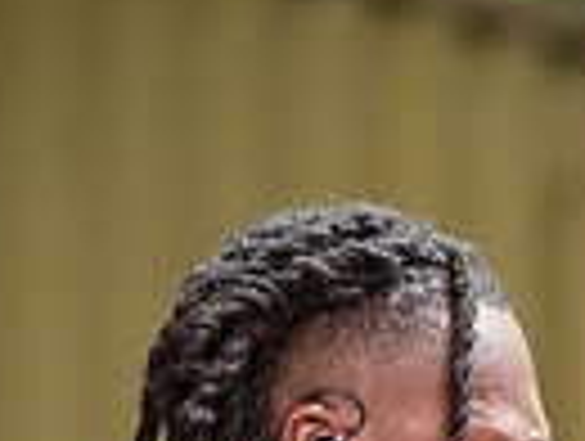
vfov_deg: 1.4
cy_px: 762
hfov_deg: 1.8
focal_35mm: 1099
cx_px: 553
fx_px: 18607
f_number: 4
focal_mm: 200
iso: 2000
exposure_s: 1/400
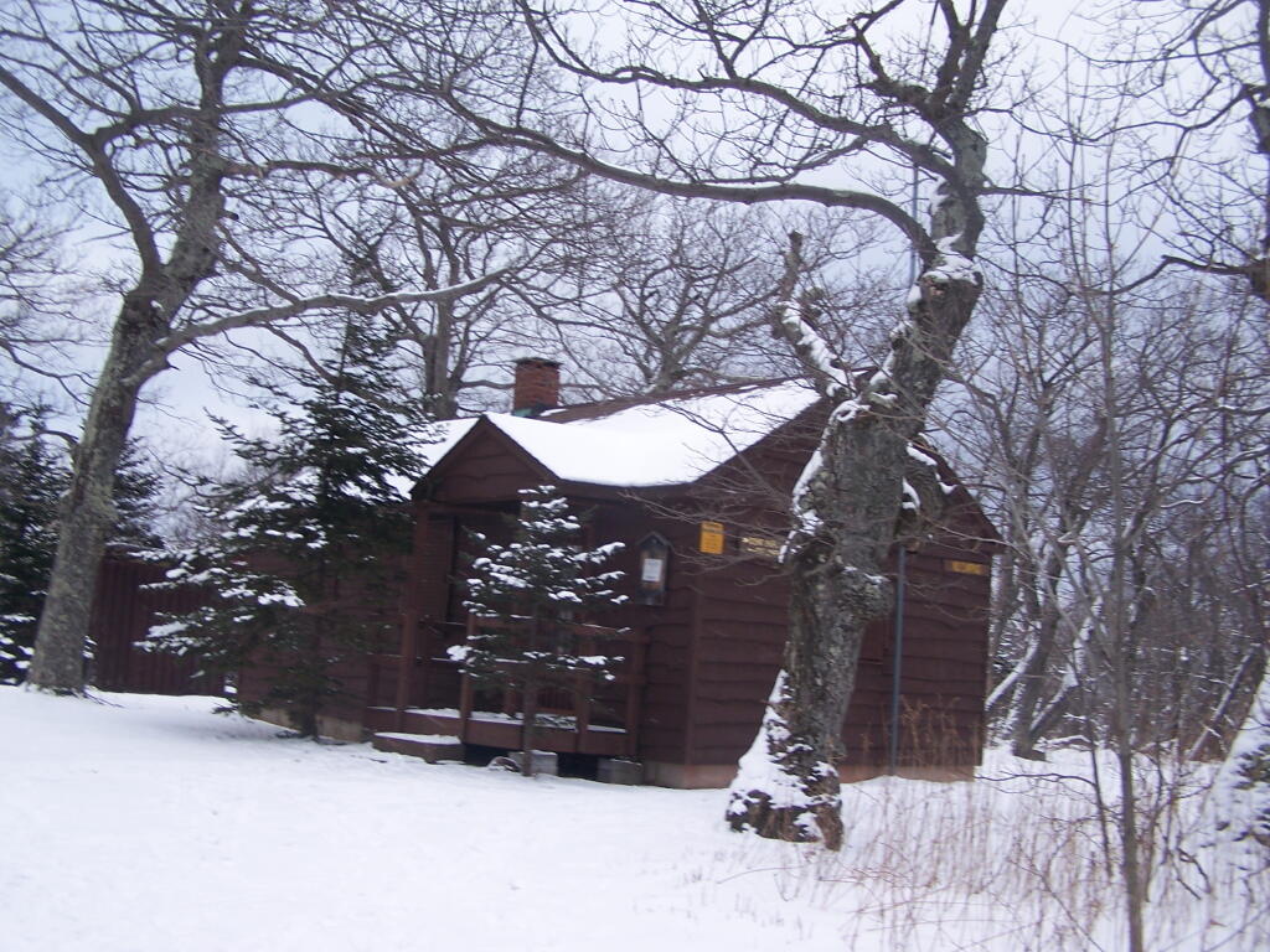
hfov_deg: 49.0
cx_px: 635
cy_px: 476
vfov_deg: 37.7
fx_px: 1394
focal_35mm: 38
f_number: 2.8
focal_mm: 6.3
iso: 80
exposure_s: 1/100
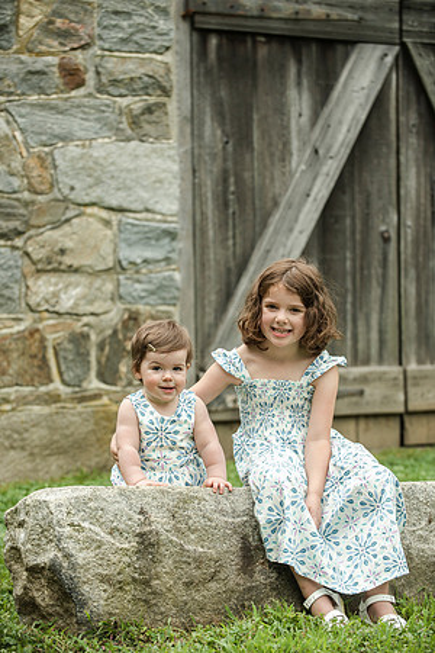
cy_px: 326
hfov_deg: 13.0
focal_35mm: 105
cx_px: 218
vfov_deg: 19.5
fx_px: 1903
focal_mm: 105
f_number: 4
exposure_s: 1/2000
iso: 640
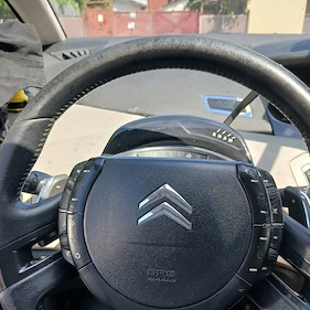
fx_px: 344
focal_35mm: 34
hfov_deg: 48.5
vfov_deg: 47.9
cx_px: 156
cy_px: 196
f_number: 1.8
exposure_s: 1/101
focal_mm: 3.98
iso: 25
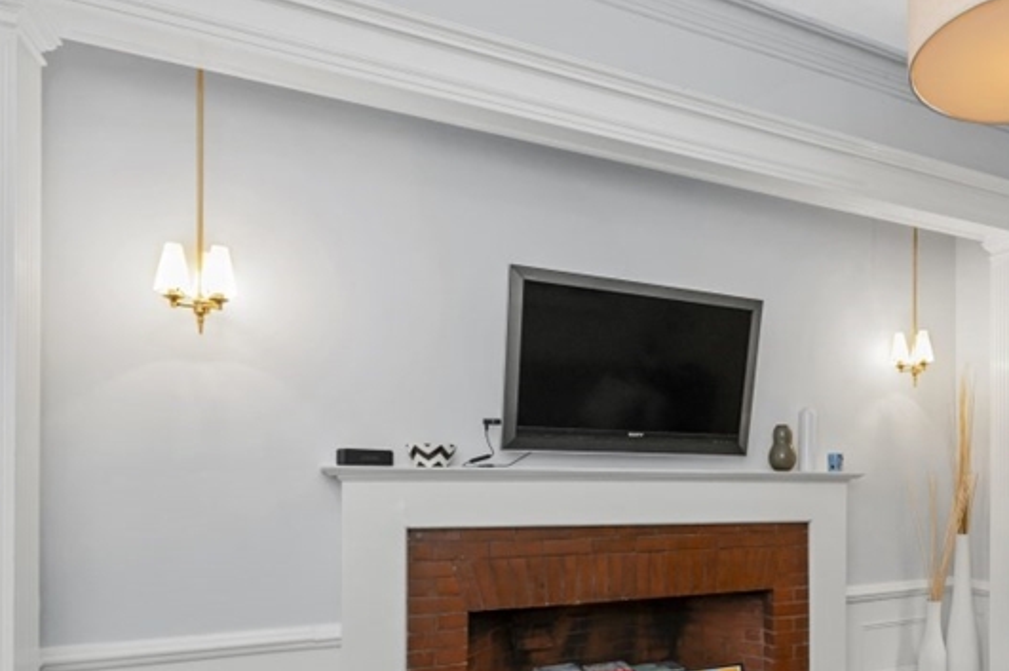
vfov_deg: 46.5
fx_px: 756
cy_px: 484
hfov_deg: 63.3
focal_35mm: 27
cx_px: 762
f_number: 5.6
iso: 800
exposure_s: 1/100
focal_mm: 14
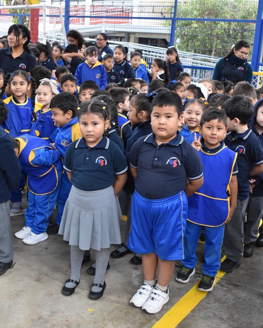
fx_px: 453
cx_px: 132
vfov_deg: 39.9
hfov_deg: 32.4
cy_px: 170
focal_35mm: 47
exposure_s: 1/100
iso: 1600
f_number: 6.3
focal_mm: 27
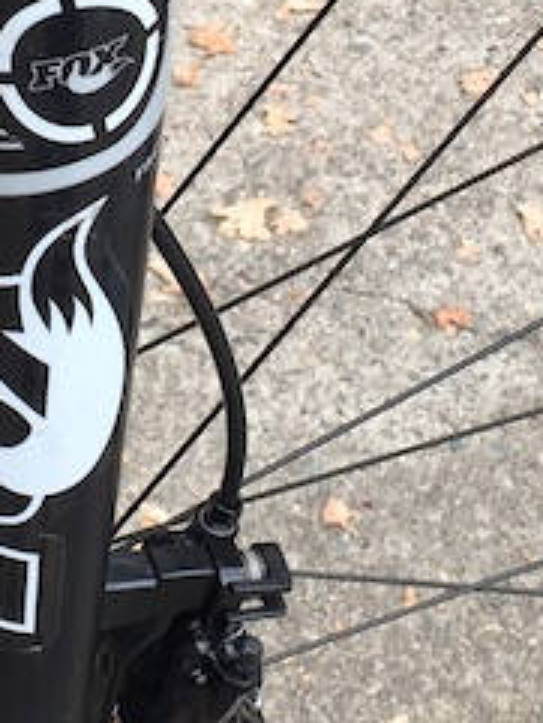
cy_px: 30
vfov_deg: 15.8
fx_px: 2570
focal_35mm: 123
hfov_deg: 12.0
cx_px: 144
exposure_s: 1/135
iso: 32
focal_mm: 4.15
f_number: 2.2
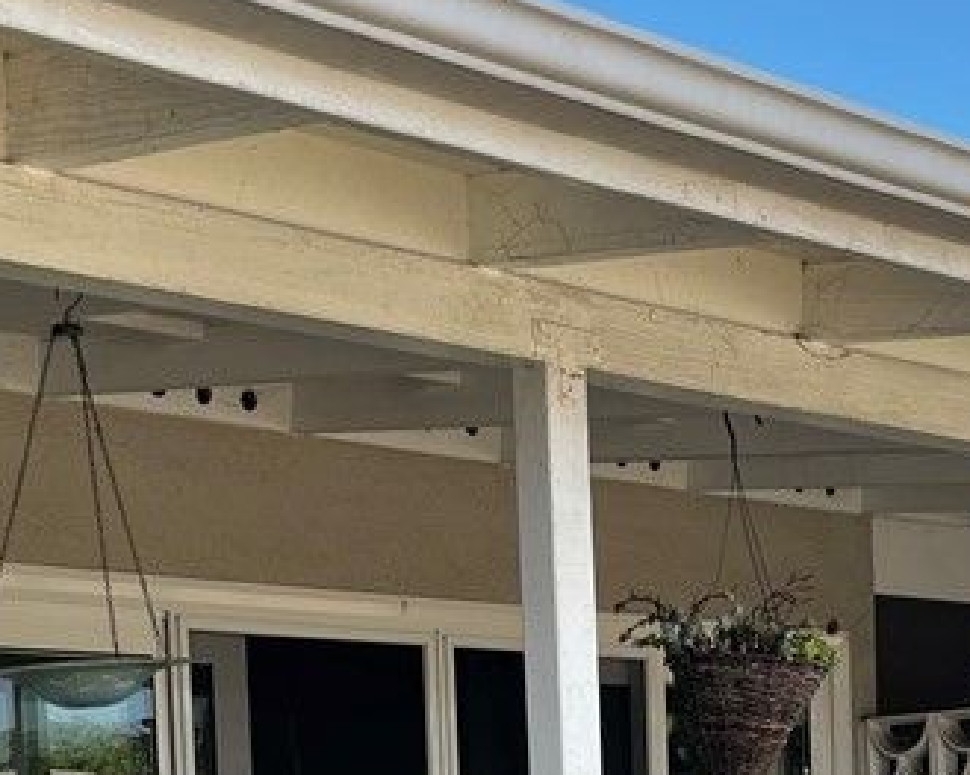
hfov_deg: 24.1
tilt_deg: -4.2
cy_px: 1005
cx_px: 540
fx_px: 2267
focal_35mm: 79
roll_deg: +1.9
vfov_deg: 18.1
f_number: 1.6
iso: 50
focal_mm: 5.1
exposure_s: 1/649
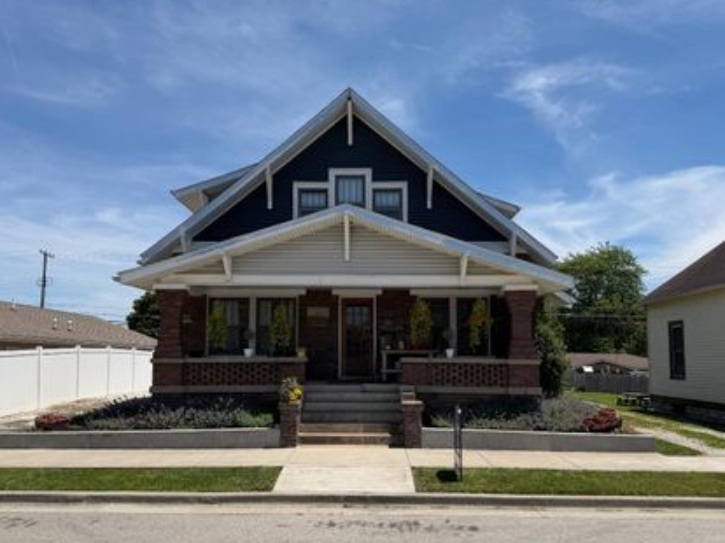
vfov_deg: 48.1
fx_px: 607
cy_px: 302
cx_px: 364
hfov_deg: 61.7
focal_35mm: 29
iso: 80
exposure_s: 1/6711
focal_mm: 6.76
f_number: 1.78
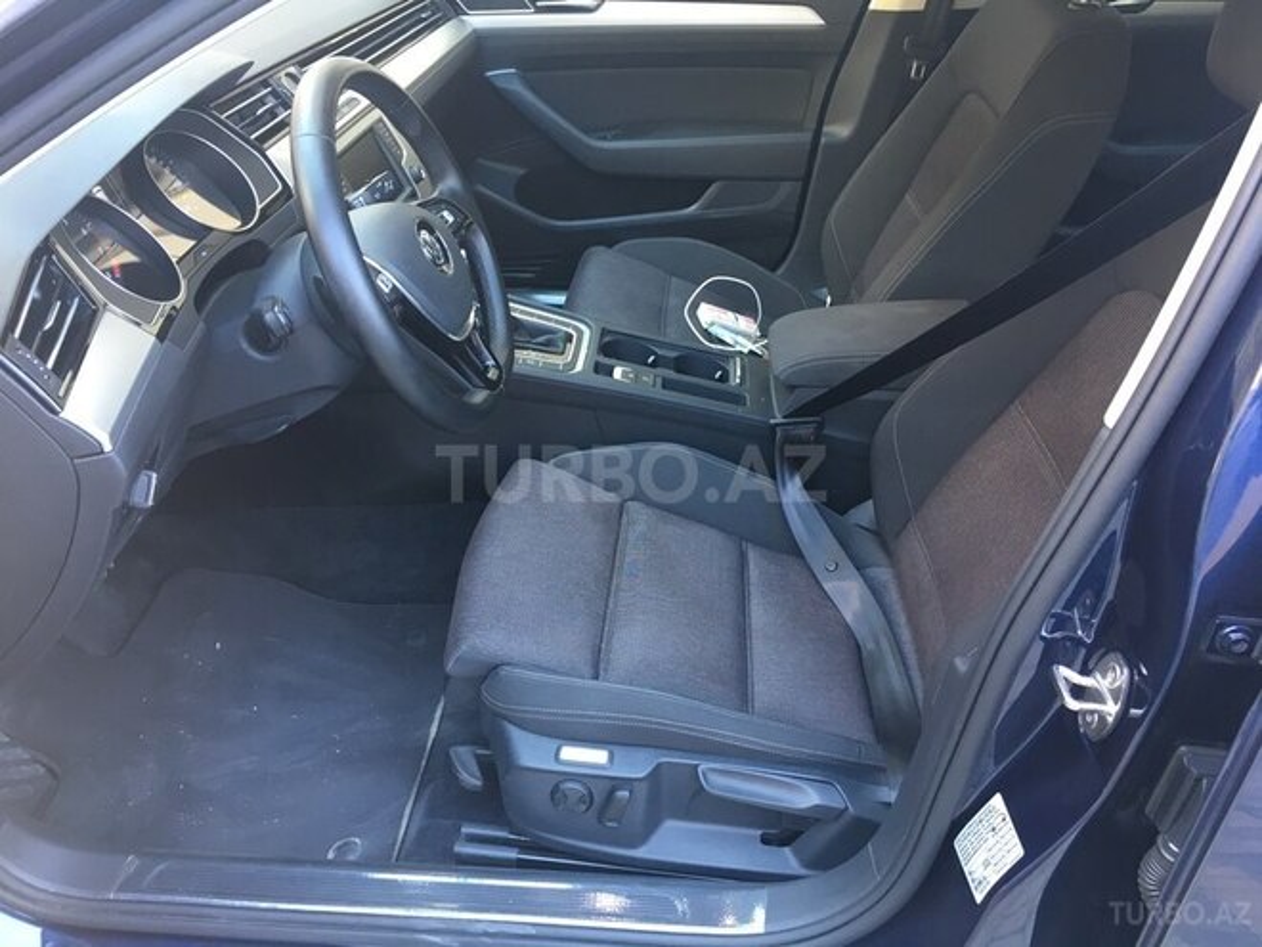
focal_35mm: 29
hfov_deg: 61.7
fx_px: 1057
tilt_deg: -32.6
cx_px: 631
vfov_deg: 48.2
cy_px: 474
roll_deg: -1.3
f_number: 2.2
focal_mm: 4.15
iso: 64
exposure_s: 1/33
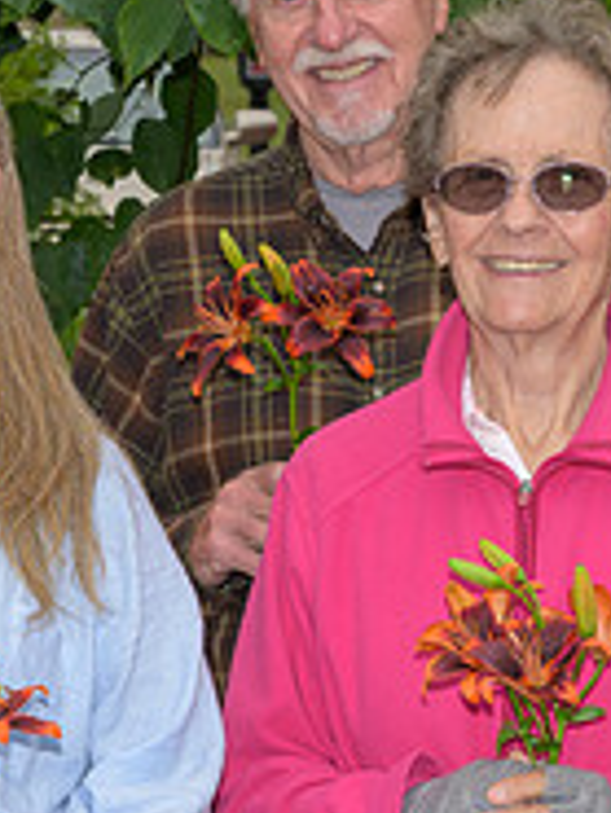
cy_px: 621
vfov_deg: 9.8
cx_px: 371
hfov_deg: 7.4
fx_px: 4725
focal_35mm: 201
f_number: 8
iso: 250
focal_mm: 51
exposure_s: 1/250
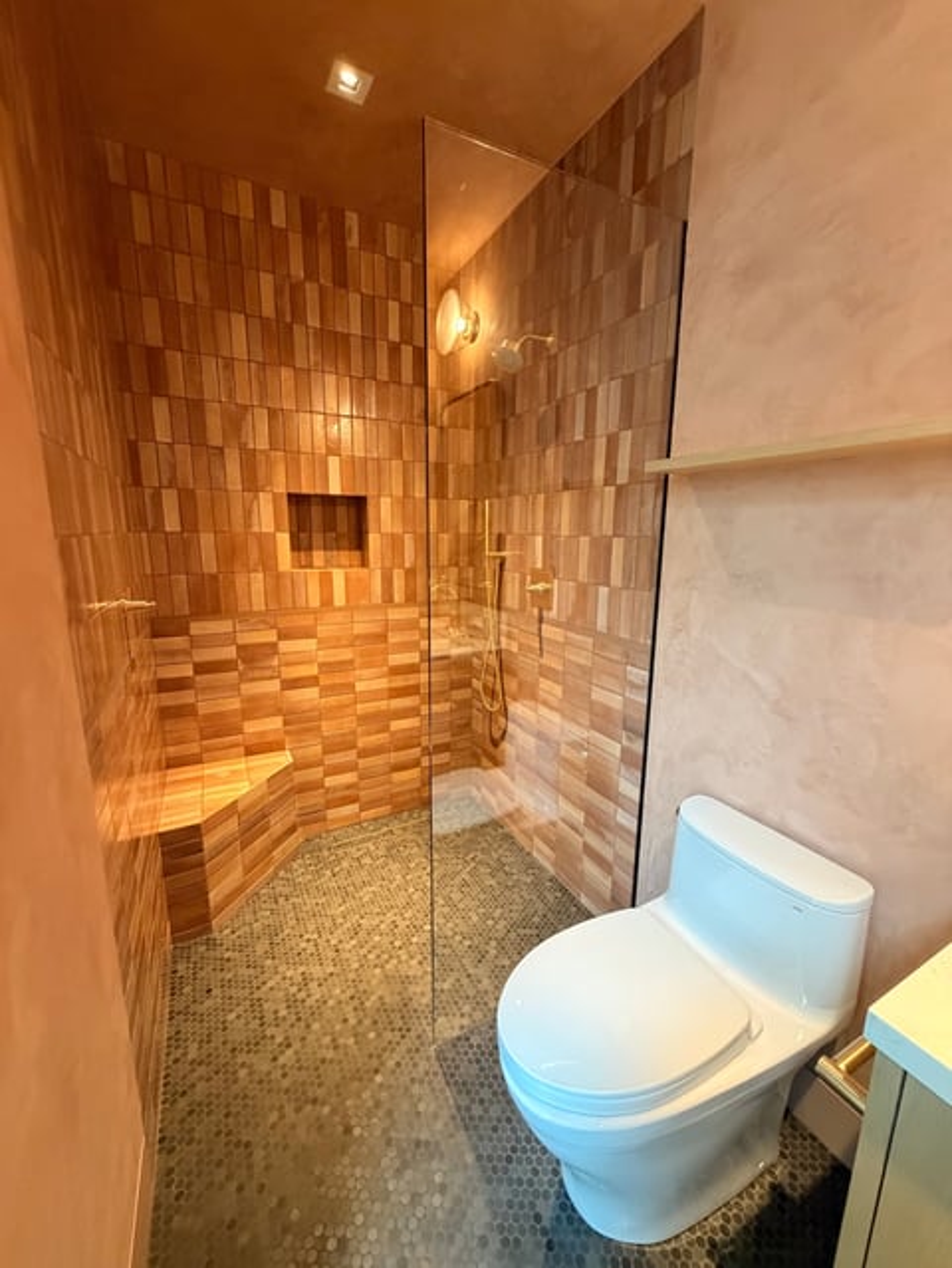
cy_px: 634
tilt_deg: -11.7
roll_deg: -0.5
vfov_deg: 102.0
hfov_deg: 85.7
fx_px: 513
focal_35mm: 14
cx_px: 476
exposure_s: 1/60
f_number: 2.2
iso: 500
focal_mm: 2.22
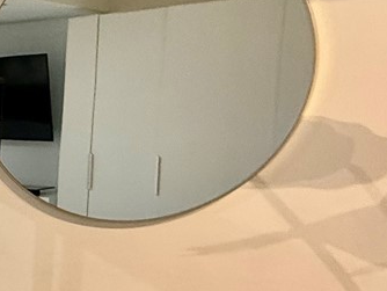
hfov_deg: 19.3
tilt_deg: -5.1
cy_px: 199
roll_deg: -0.4
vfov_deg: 21.9
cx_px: -356
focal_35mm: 67
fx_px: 750
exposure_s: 1/60
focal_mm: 2.22
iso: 250
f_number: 2.2
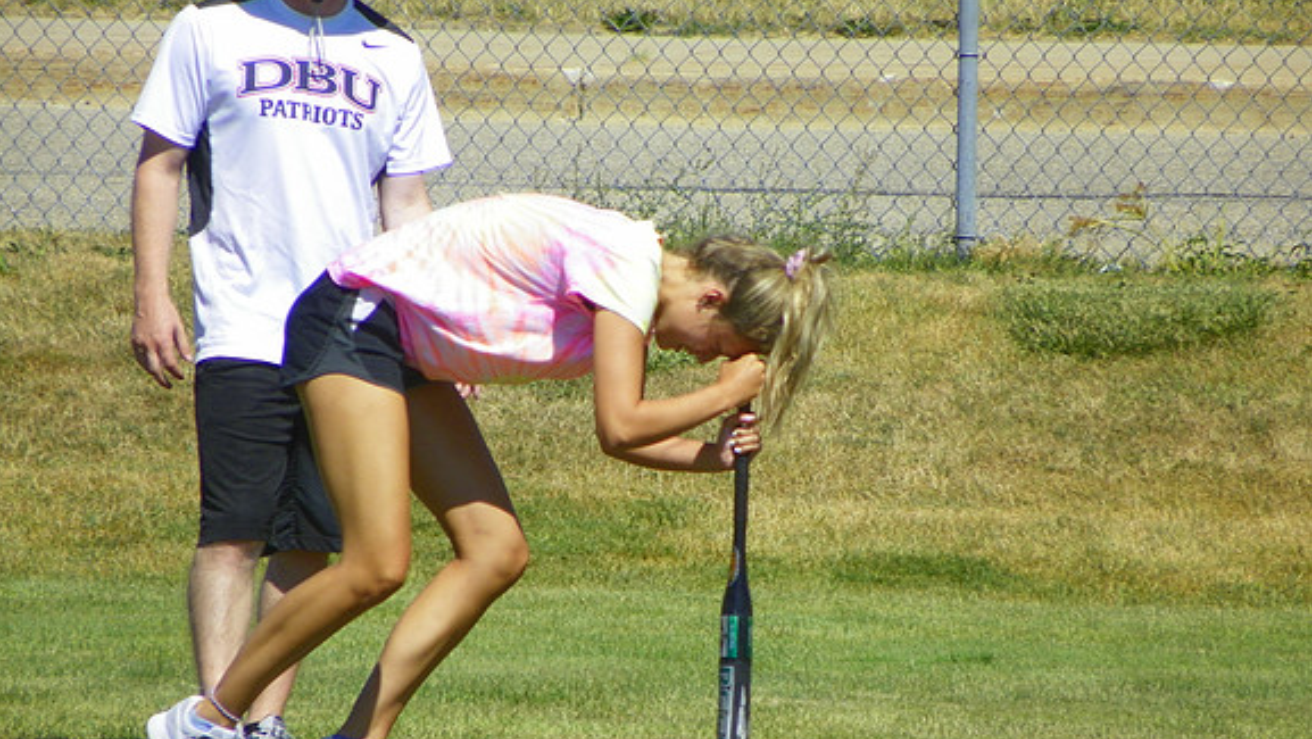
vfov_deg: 1.6
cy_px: 465
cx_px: 655
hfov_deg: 2.9
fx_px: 25752
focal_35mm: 740
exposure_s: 1/500
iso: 64
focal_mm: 119.6
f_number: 5
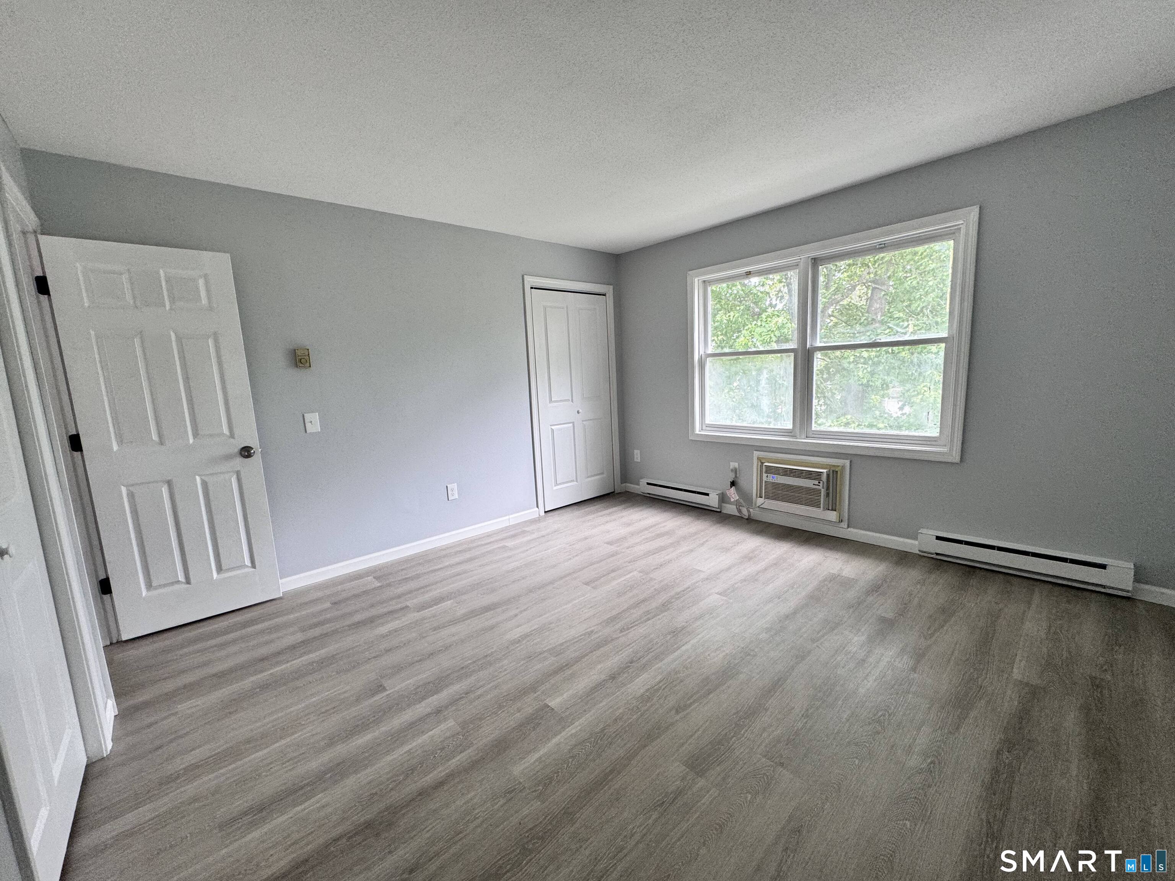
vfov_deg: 85.7
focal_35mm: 14
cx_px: 588
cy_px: 440
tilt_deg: -8.3
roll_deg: +3.0
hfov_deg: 102.1
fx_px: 475
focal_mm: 2.22
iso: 125
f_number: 2.2
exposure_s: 1/120
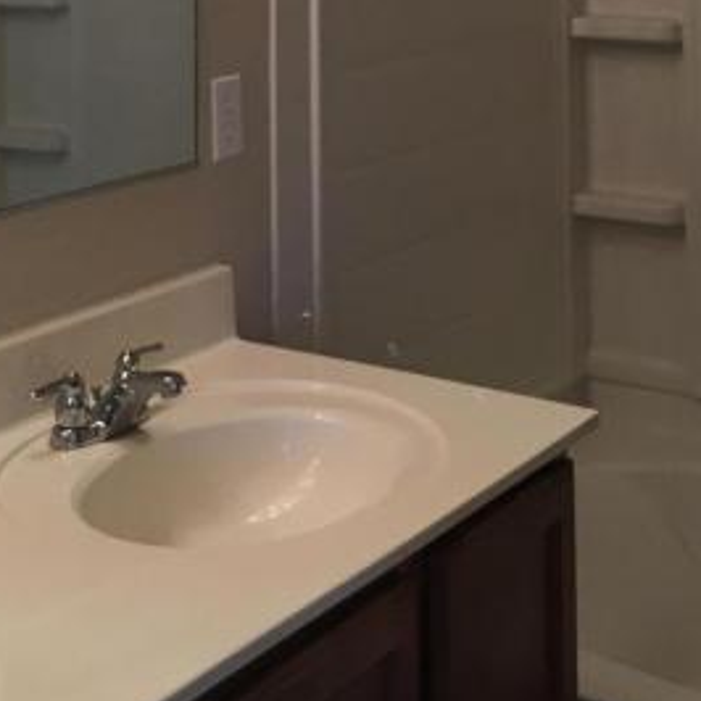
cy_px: -171
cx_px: 219
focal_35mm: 74
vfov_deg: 21.5
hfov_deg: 23.2
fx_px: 1695
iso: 32
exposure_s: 1/30
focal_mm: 4.15
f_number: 2.2
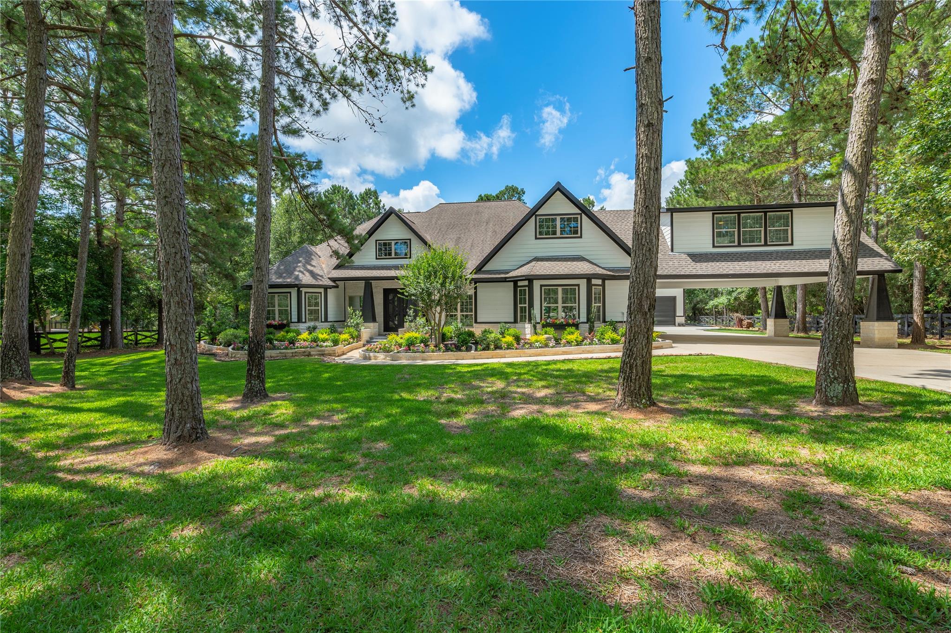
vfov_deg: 73.7
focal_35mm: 16
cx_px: 476
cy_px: 316
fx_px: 422
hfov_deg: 96.8
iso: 125
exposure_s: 1/100
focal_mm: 16
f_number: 11
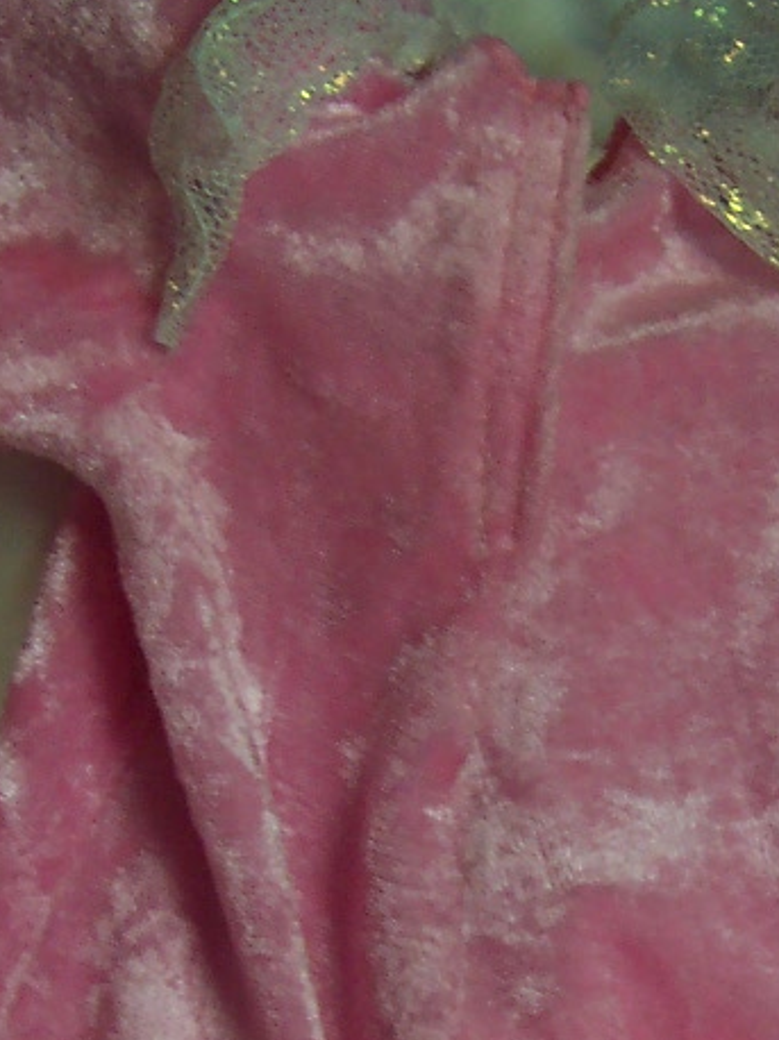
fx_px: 2913
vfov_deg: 19.6
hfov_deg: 15.1
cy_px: 1074
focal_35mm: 97
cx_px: 643
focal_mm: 5.6
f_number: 2.8
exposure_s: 1/90
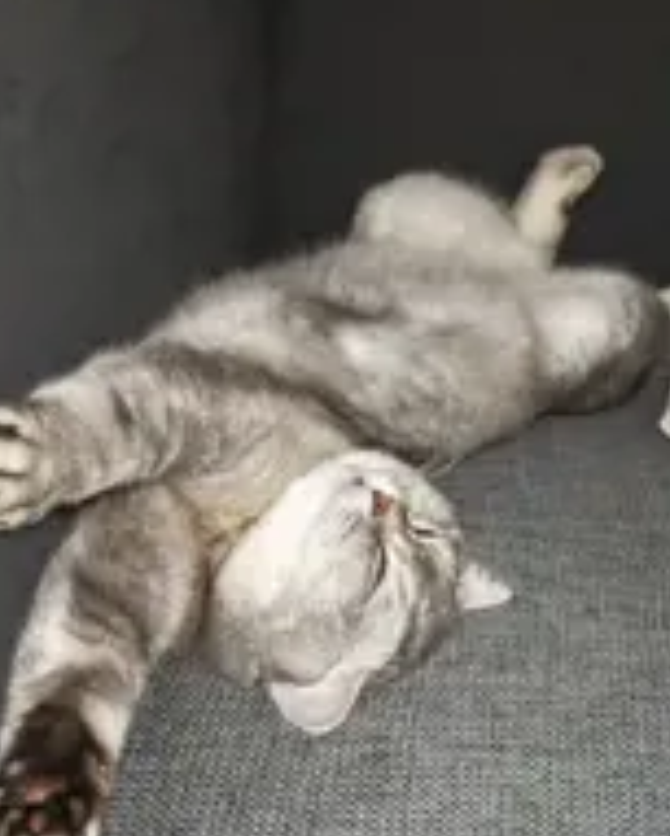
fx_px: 1214
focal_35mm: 49
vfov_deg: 37.7
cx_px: 508
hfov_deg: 30.3
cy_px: 547
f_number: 2
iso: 400
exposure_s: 1/20
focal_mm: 6.83
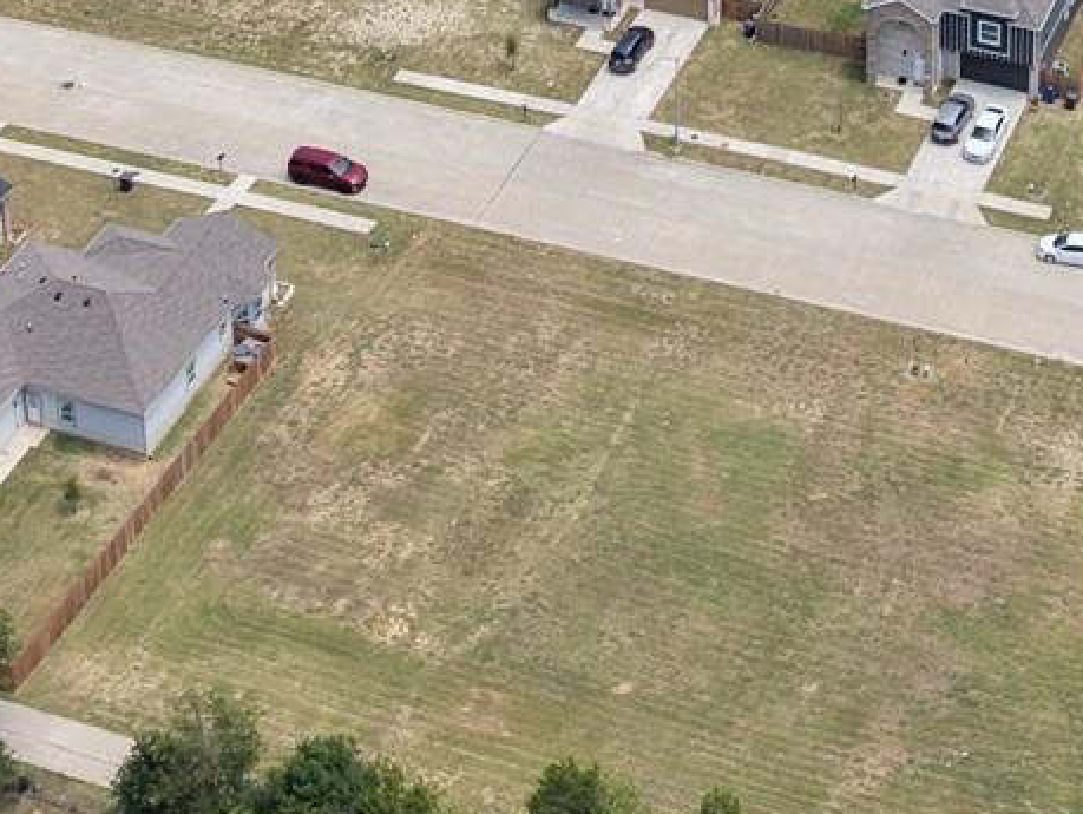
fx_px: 3350
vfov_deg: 12.6
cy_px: -649
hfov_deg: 18.3
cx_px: 805
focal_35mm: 107
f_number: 1.8
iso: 320
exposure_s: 1/5000
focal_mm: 8.67
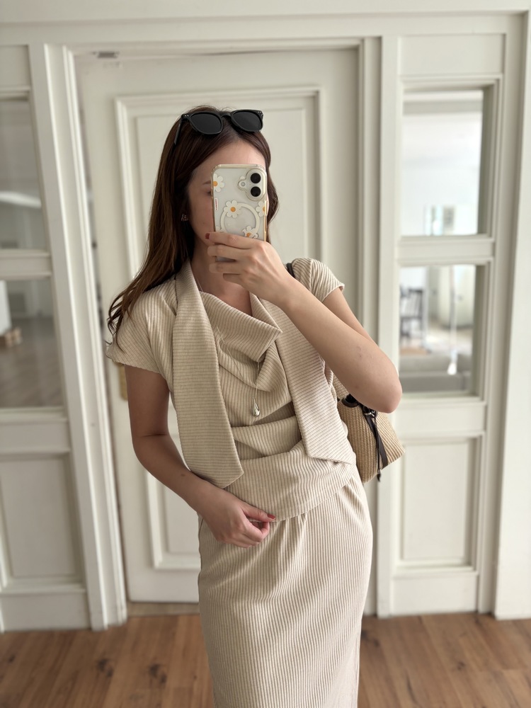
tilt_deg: -21.6
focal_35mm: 26
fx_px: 532
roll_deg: +1.3
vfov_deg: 67.3
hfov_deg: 53.1
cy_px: 354
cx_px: 266
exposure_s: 1/121
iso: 80
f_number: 1.6
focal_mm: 5.96
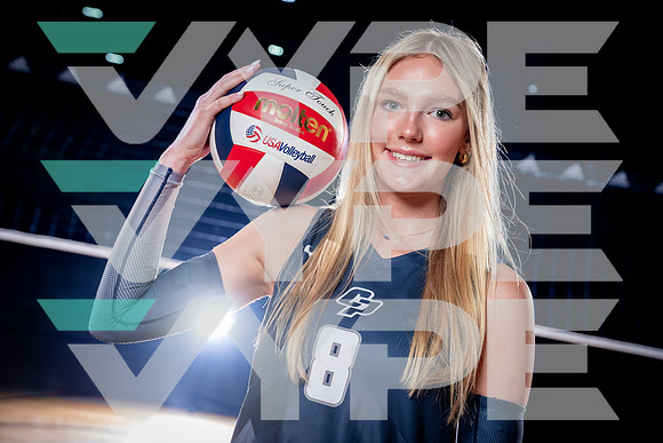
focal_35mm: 69
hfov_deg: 29.3
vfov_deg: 19.8
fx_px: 1267
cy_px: 222
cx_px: 332
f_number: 5.6
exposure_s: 1/250
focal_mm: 68
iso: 250
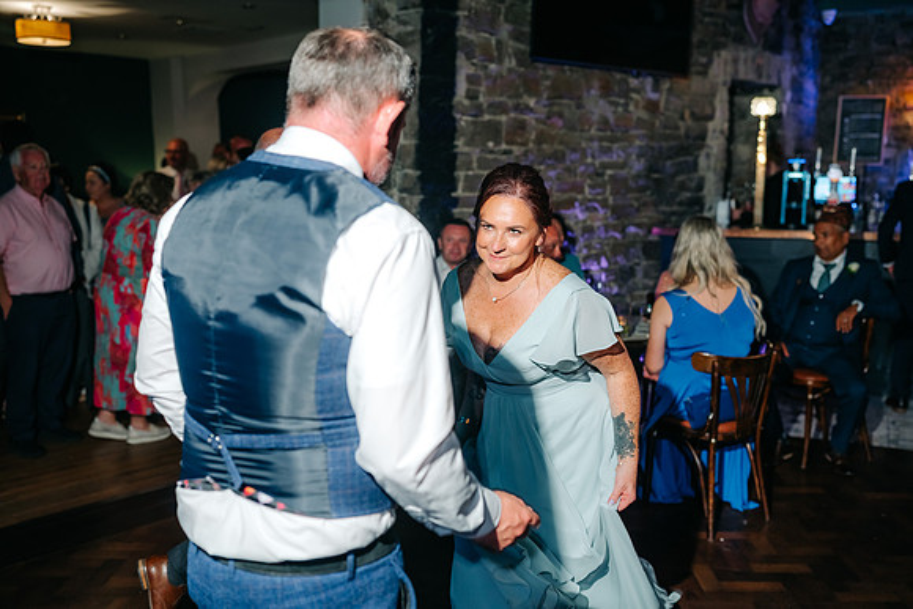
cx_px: 456
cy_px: 304
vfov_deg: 37.9
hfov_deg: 54.4
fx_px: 888
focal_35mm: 35
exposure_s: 1/200
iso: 400
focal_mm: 35
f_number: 2.2
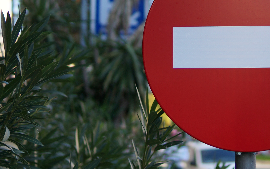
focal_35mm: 102
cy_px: 49
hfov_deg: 20.0
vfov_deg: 12.8
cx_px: 243
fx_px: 751
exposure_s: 1/2000
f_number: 1.4
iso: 100
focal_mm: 30
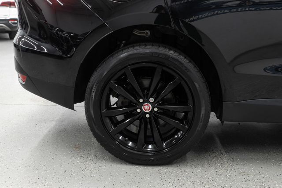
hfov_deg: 46.4
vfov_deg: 31.9
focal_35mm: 42
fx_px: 329
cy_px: 94
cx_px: 141
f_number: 3.2
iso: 320
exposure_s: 1/40
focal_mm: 28
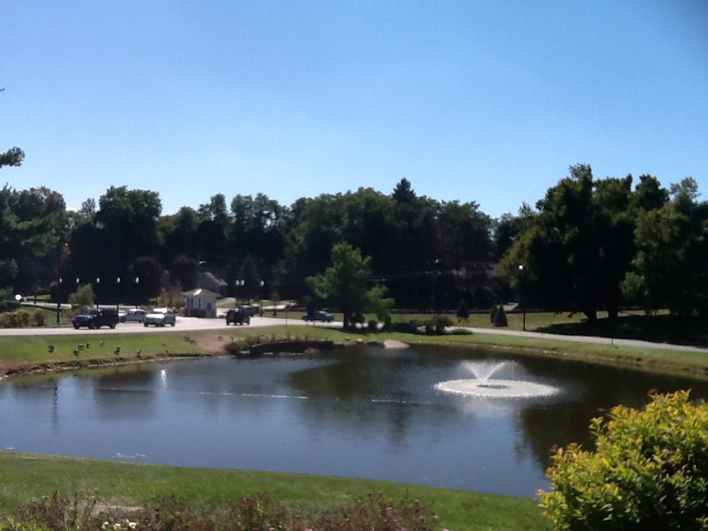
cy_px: 266
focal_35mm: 44
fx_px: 900
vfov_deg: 32.9
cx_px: 354
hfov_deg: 42.9
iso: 40
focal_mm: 2.03
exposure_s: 1/1408
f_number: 2.4
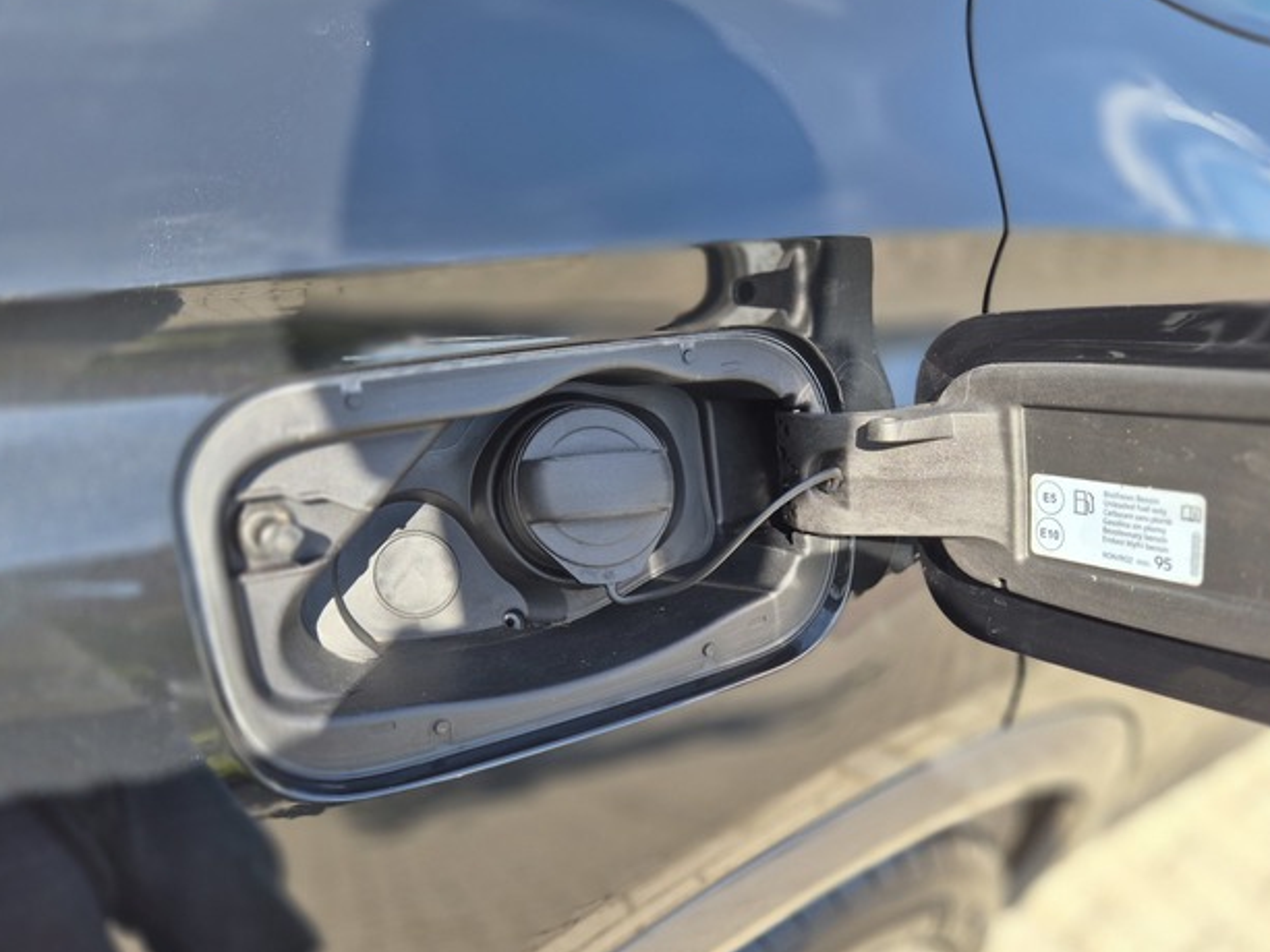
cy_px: 561
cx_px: 738
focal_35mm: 30
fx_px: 1101
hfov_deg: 59.6
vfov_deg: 46.6
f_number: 1.8
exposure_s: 1/419
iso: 25
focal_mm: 5.4
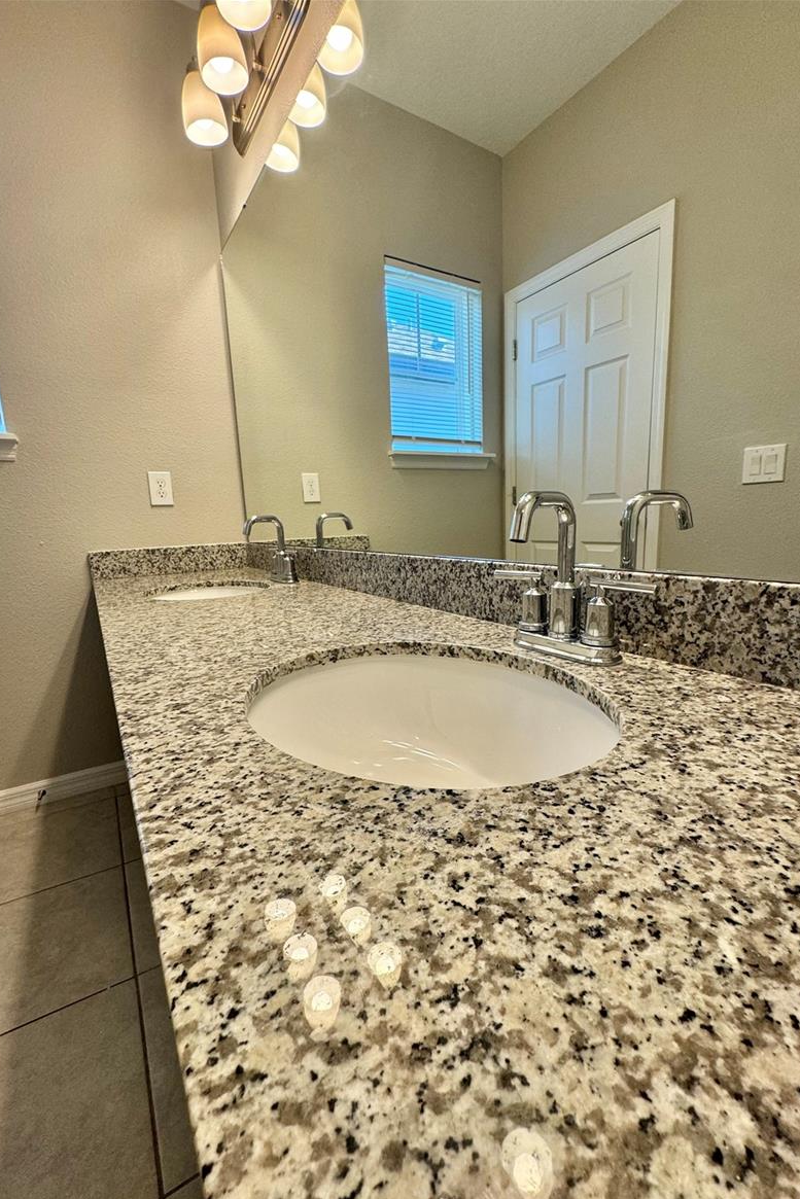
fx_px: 500
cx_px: 397
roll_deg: +2.2
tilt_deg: -10.8
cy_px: 616
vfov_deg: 100.4
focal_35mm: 15
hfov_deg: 77.3
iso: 100
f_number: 2.2
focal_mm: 2.22
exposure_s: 1/120
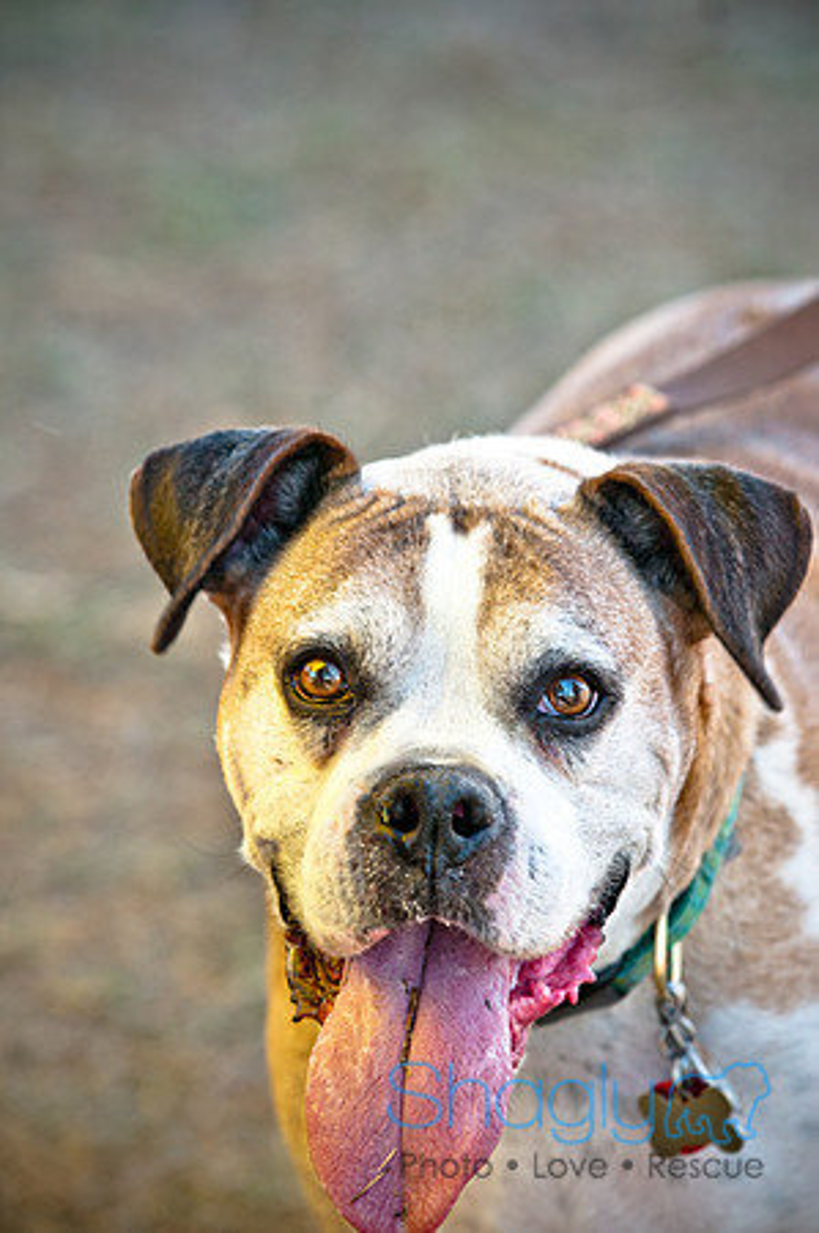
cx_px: 410
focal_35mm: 248
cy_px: 616
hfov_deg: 5.5
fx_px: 8465
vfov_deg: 8.3
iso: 200
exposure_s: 1/200
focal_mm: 165
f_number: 5
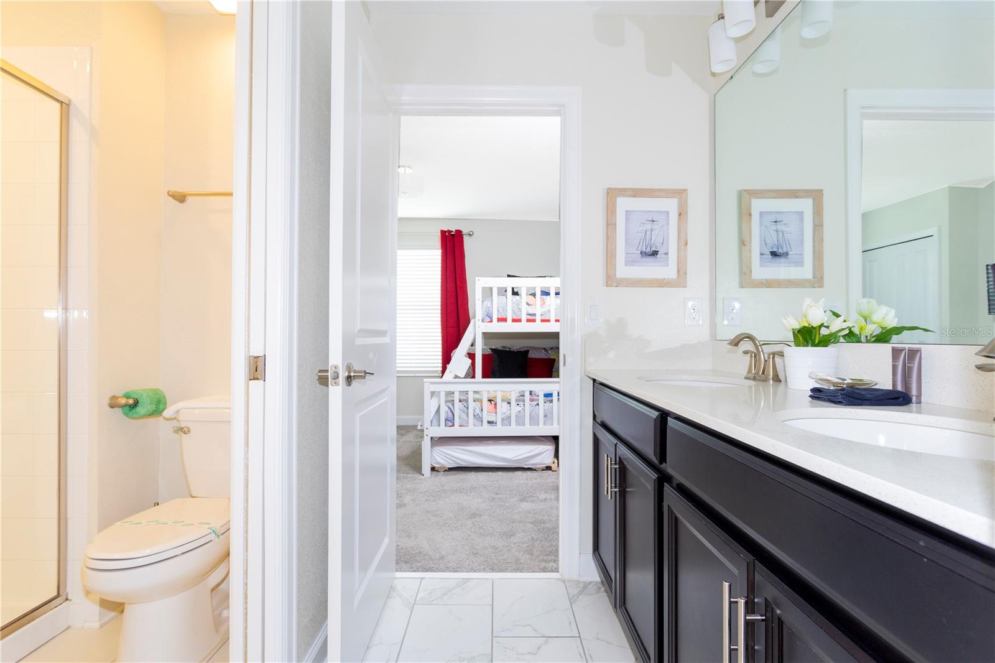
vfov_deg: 70.4
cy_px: 332
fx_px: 470
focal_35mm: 17
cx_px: 498
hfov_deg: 93.3
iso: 1000
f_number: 7.1
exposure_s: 1/15
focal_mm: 17
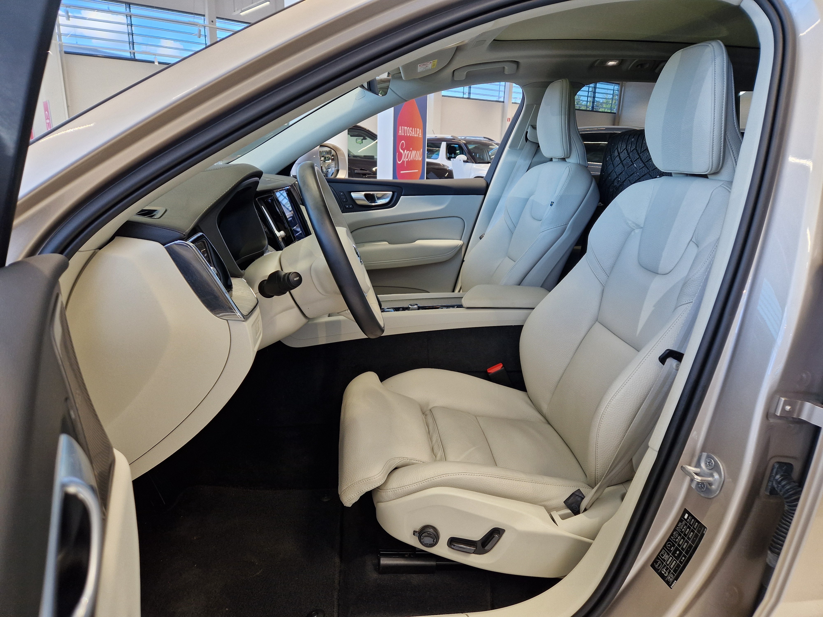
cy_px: 308
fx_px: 547
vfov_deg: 58.9
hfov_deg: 73.9
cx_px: 412
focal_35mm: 23
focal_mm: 5.4
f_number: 1.8
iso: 100
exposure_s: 1/180
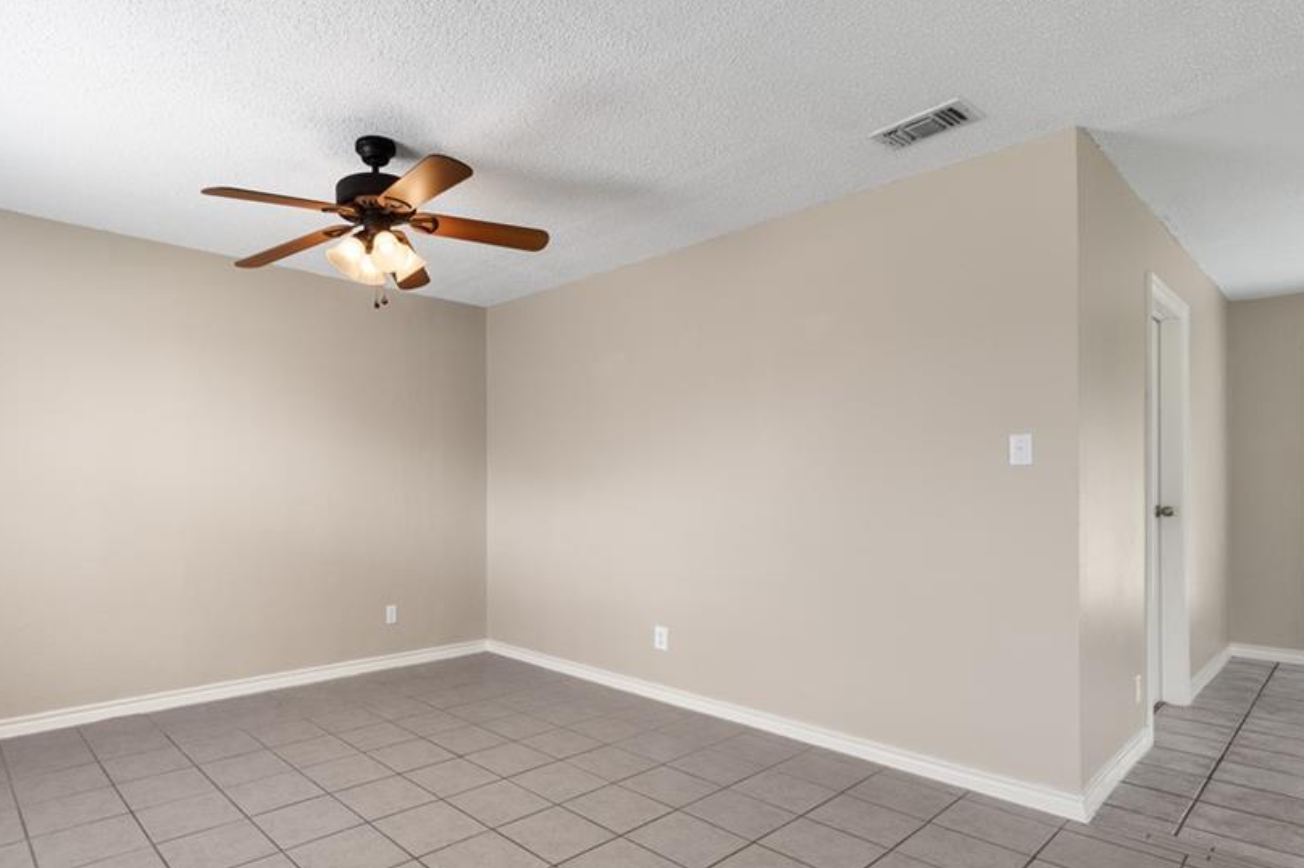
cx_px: 508
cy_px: 487
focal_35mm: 19
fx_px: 688
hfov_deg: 85.6
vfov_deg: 64.3
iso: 200
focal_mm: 10
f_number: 8
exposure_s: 1/8
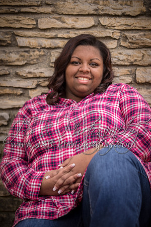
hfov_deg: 14.9
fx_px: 579
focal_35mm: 92
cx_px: 76
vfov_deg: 22.1
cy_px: 114
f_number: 2.8
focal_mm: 92
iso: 200
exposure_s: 1/40
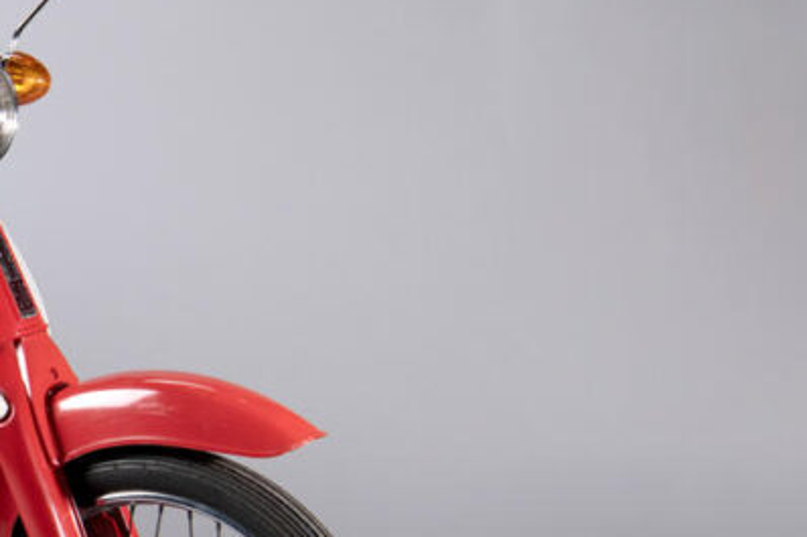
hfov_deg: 18.7
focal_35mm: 103
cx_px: -178
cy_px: 408
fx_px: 2308
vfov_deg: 13.2
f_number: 8
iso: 100
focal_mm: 40
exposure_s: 1/100
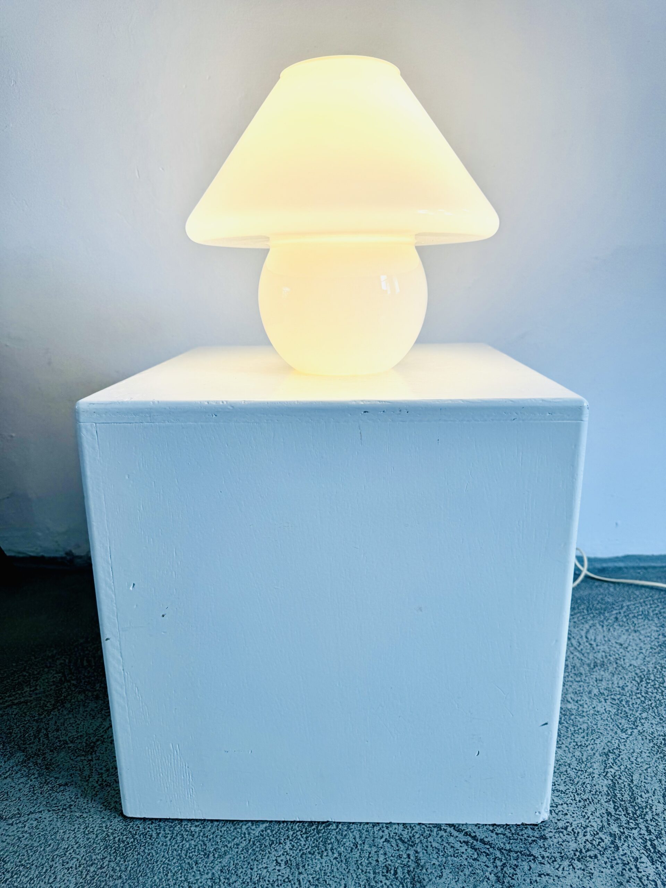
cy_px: 444
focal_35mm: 24
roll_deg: +1.2
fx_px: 616
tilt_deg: -13.9
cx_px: 333
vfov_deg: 71.6
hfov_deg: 56.8
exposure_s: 1/224
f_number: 1.78
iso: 64
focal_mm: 6.76
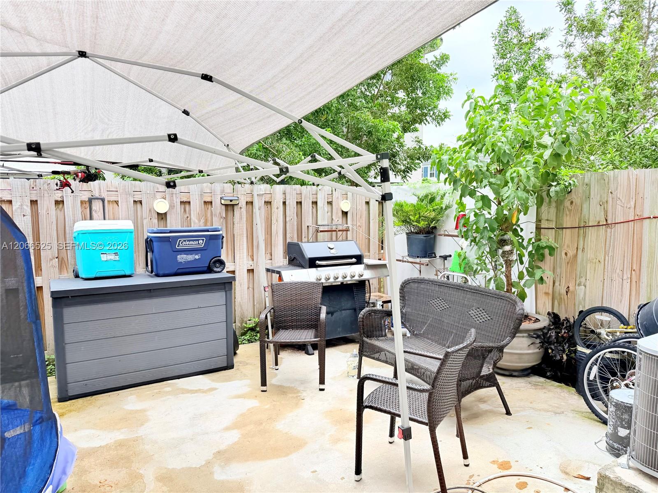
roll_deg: +0.5
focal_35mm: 24
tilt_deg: -5.0
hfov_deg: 71.6
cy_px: 246
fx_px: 456
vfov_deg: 56.8
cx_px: 329
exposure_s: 1/1437
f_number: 1.78
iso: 100
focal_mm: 6.76
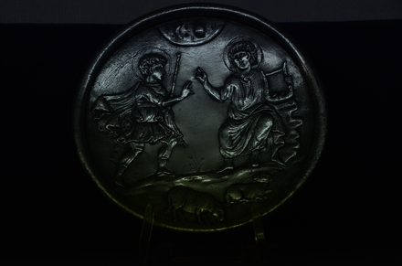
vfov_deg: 10.6
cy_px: 133
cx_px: 201
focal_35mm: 129
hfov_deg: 15.9
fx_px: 1437
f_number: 8
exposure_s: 1/1000
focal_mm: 86
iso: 1000
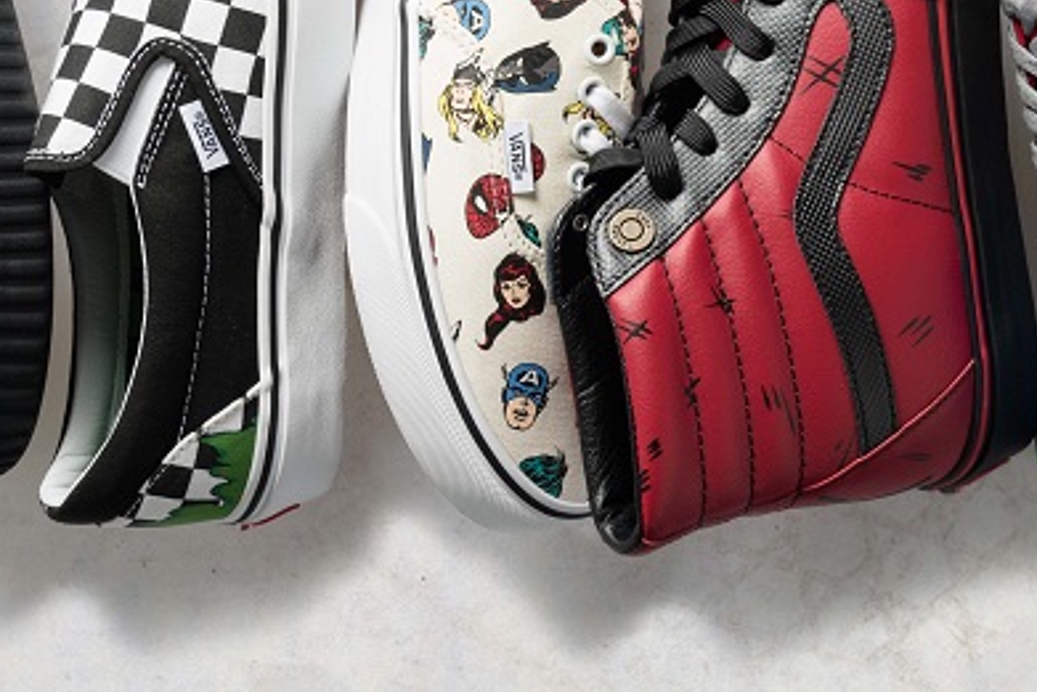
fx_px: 2565
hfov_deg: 22.4
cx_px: 881
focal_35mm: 89
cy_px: 76
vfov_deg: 15.2
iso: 200
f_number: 11
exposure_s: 1/200
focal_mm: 34
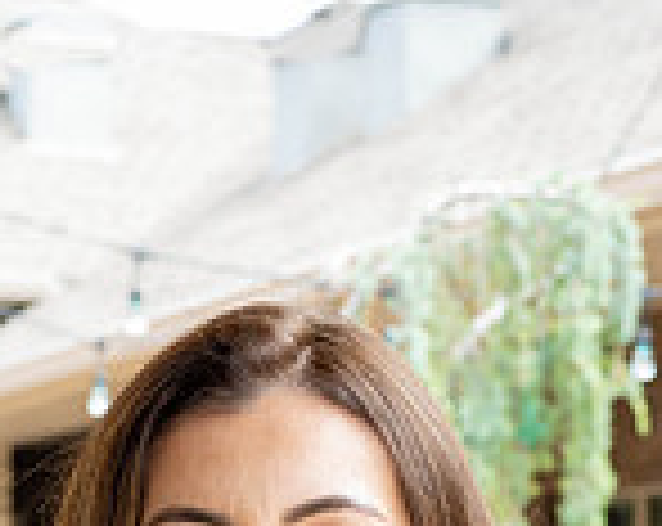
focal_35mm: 151
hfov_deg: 12.8
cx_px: 399
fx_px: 2953
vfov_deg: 9.9
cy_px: 787
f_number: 4.5
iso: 125
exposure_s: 1/125
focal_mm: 35
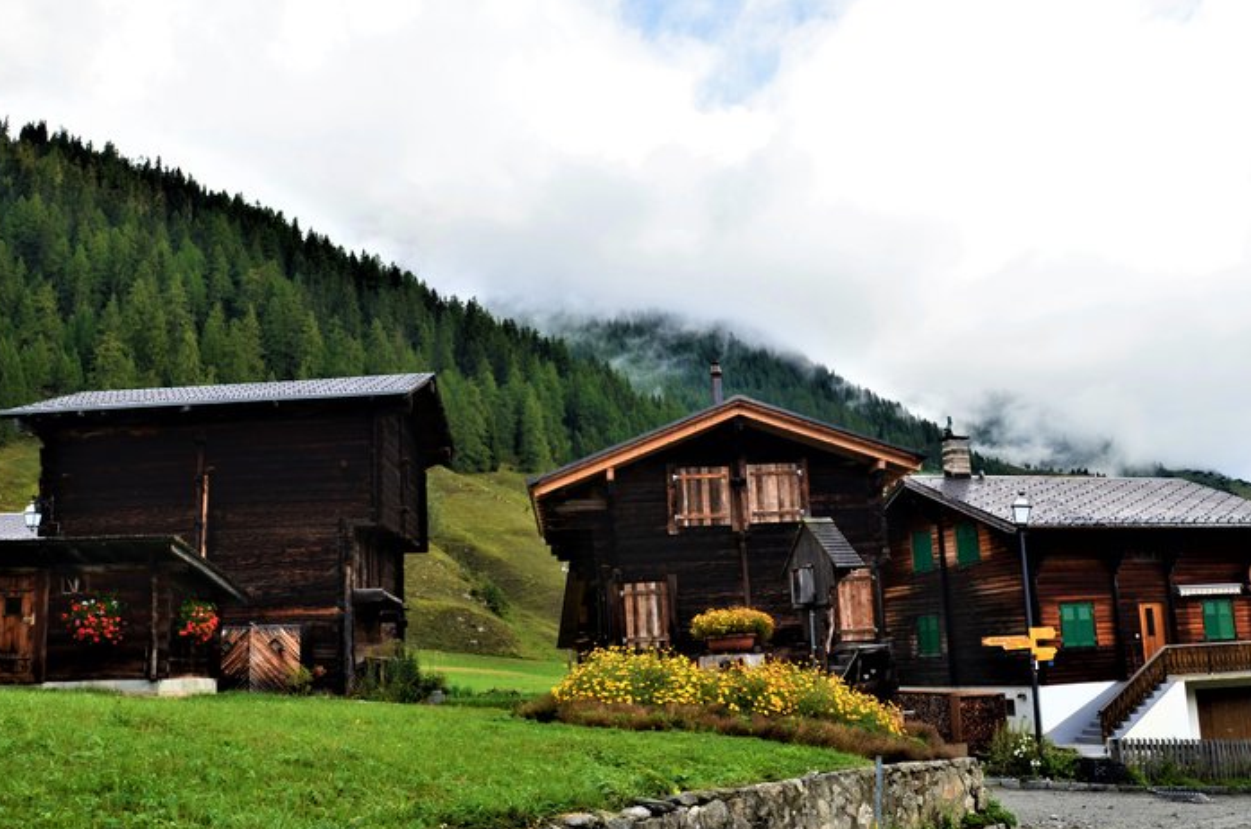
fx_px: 1075
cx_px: 580
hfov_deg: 60.3
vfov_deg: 42.1
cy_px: 461
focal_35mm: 31
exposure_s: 1/60
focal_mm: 18
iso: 320
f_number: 8
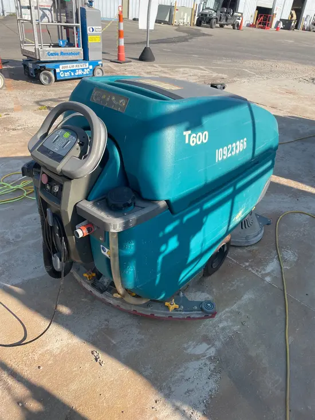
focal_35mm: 26
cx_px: 158
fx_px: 315
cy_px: 210
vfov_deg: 67.3
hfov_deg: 53.1
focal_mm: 4.2
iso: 32
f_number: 1.6
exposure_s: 1/1984
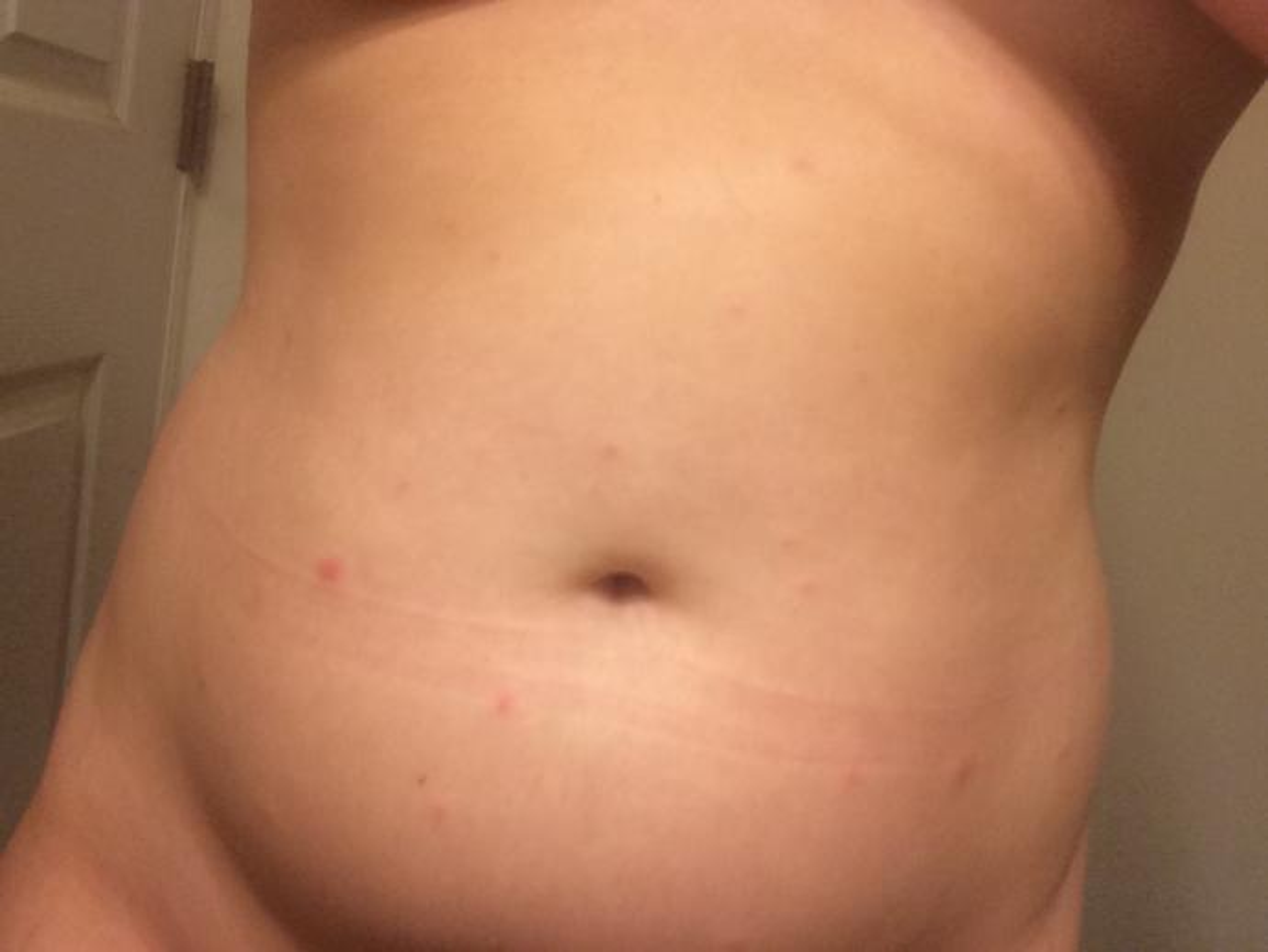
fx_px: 1136
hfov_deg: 58.3
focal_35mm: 31
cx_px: 634
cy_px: 476
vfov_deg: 45.5
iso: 100
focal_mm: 2.15
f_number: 2.4
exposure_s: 1/30
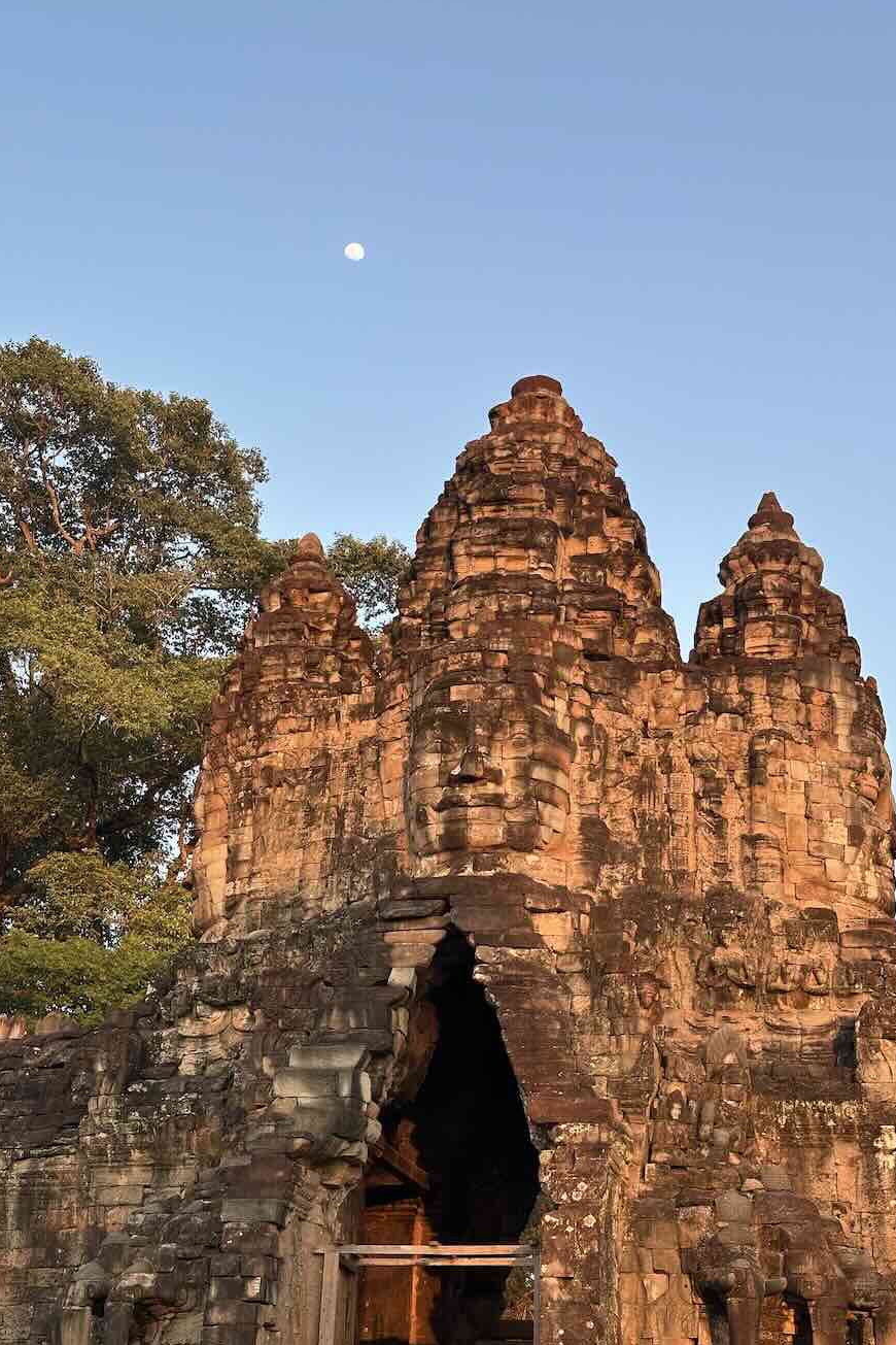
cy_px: 682
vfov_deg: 38.9
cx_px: 479
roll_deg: -2.5
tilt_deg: +25.1
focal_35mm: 51
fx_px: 1904
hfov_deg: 26.5
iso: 64
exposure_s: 1/496
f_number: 1.78
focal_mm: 6.86
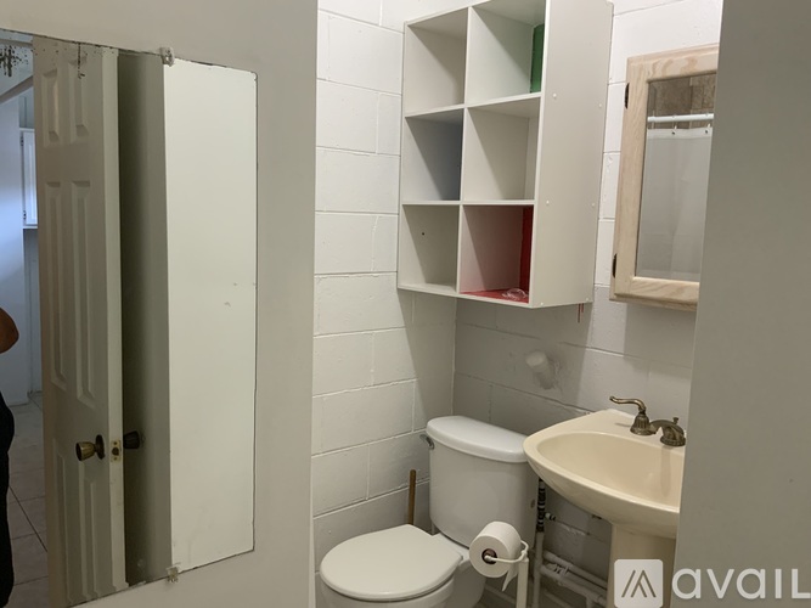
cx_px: 406
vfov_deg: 48.2
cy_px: 304
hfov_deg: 61.7
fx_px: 679
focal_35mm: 29
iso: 100
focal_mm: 3
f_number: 1.8
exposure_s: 1/60
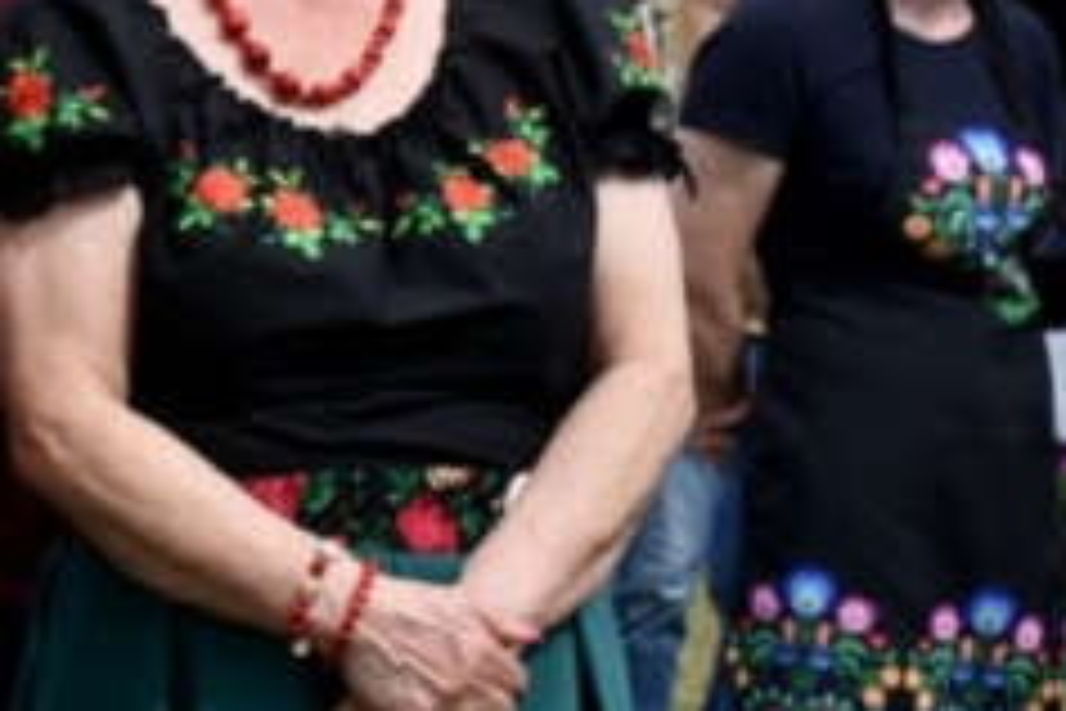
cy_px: 162
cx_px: -360
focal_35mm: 154
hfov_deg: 12.9
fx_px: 4560
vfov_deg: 8.9
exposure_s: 1/1600
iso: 400
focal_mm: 38
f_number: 5.6
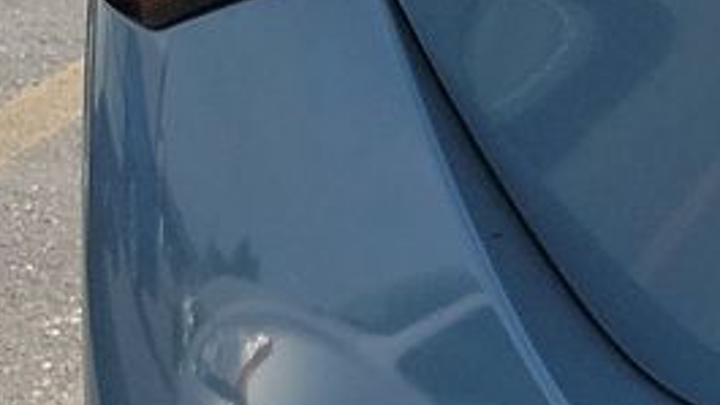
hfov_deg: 11.5
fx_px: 3016
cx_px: 1676
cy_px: 54
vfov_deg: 7.7
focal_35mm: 158
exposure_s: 1/650
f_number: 1.8
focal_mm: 6.7
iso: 50
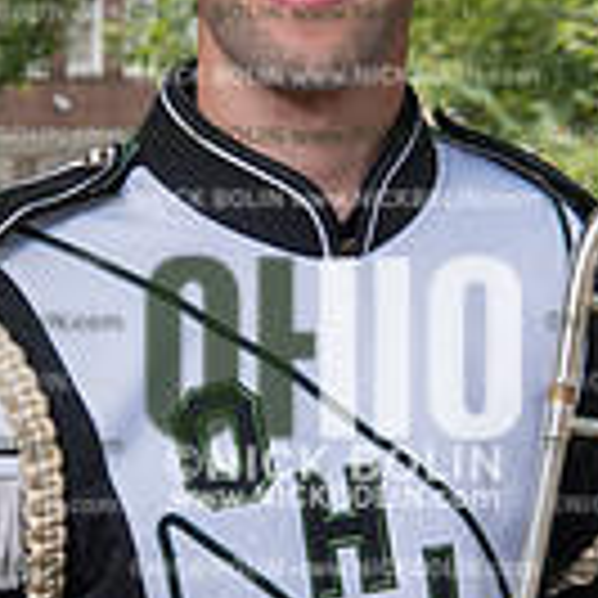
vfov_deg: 12.1
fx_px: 2814
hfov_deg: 12.1
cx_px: 333
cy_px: 382
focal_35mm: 144
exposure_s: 1/100
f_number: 8
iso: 500
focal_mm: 50
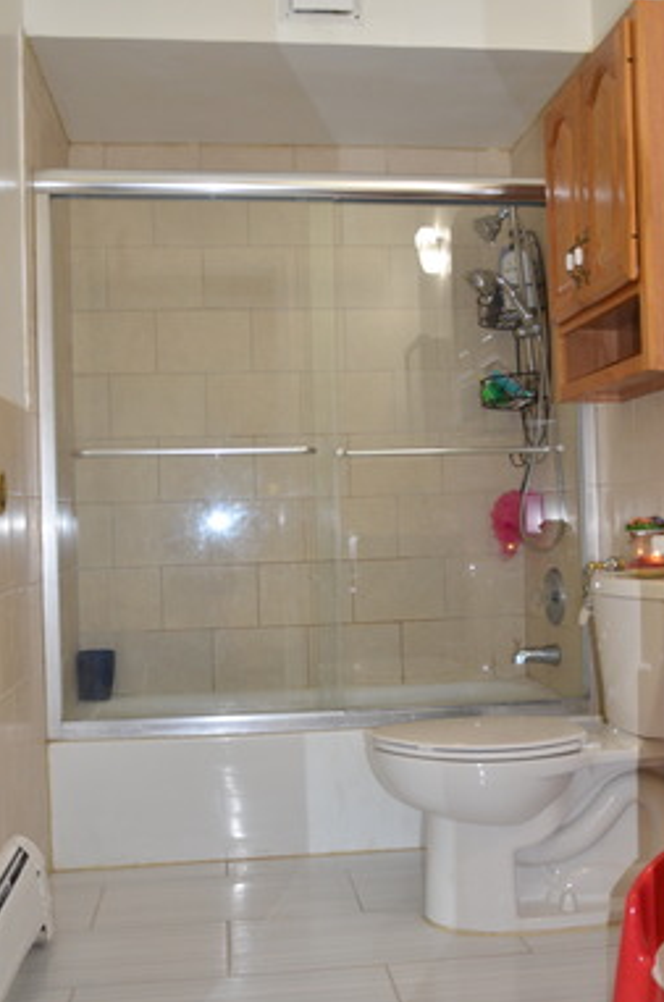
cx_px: 370
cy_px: 496
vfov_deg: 48.9
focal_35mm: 40
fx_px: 1101
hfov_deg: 33.5
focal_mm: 21
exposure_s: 1/60
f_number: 3.8
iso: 800
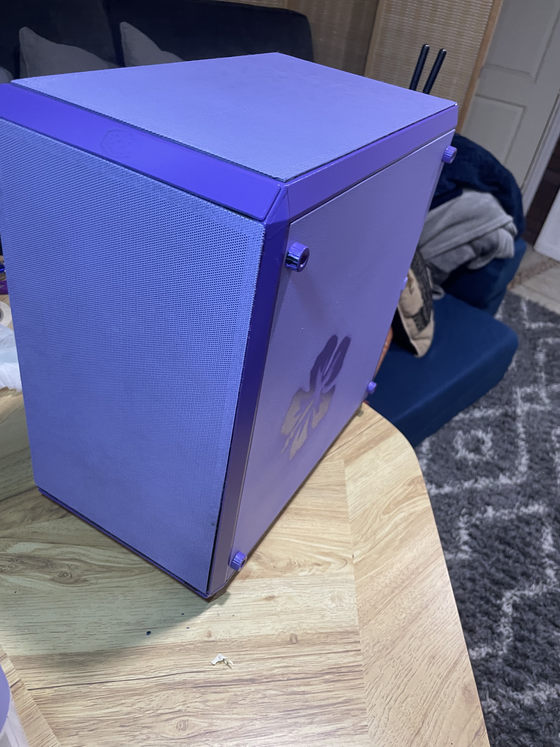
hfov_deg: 53.1
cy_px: 374
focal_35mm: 26
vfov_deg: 67.3
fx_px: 561
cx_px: 280
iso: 200
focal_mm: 4.2
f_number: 1.6
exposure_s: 1/60
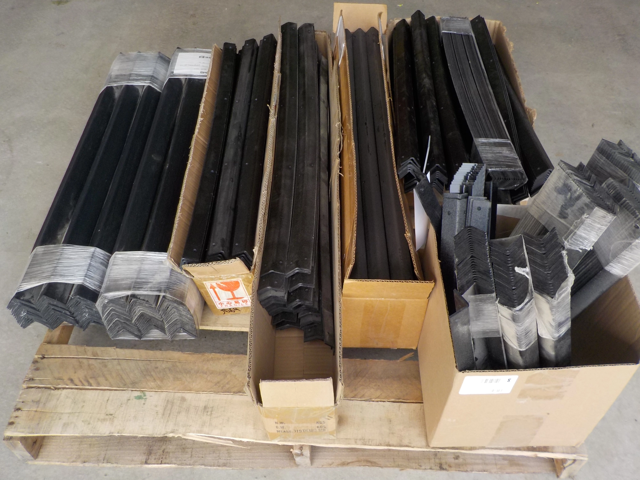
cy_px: 240
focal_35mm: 30
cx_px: 320
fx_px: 555
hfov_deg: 60.0
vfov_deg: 46.8
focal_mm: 4.1
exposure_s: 1/160
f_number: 3.3
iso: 125
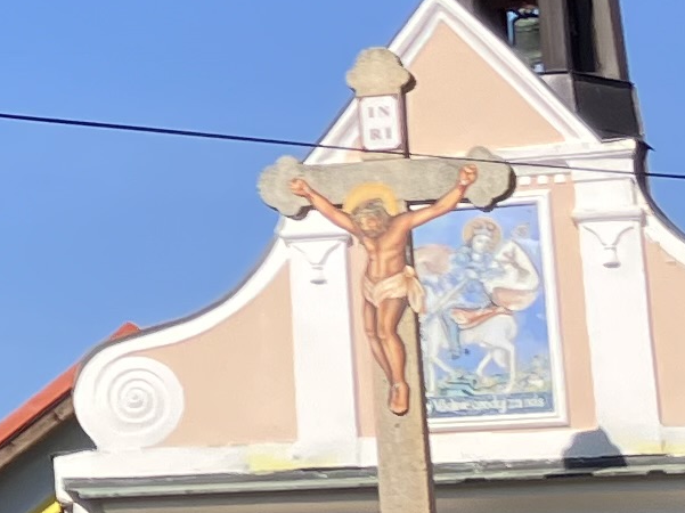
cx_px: -948
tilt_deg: +17.7
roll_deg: -2.9
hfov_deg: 9.4
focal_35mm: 188
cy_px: -166
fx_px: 3718
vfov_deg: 7.8
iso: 32
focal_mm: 3.99
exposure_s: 1/1621
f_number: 1.8
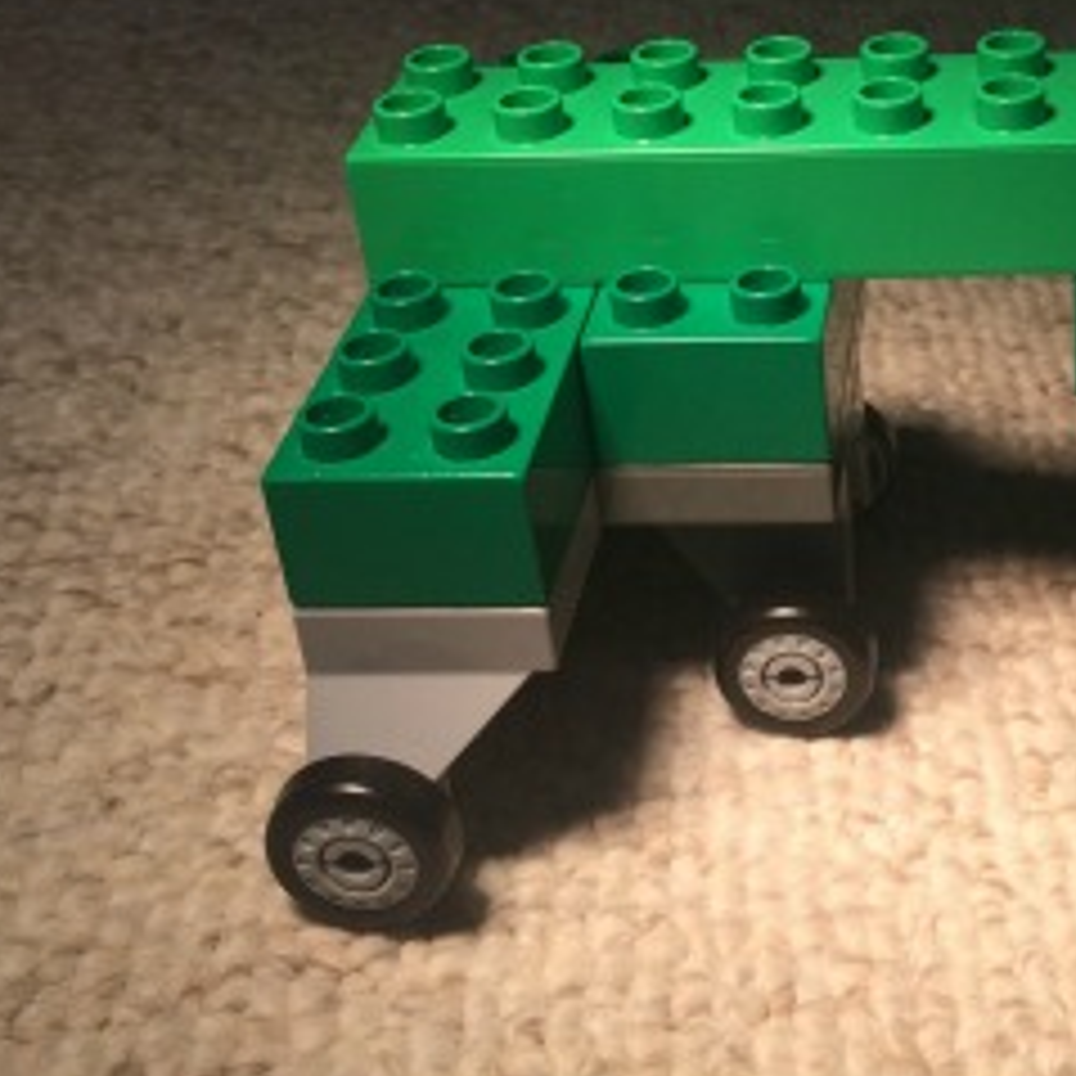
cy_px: 475
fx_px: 2005
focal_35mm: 57
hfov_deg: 29.3
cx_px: 878
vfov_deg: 30.0
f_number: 2.2
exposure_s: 1/345
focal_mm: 4.15
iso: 32
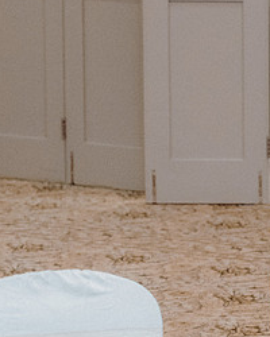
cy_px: 138
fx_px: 1848
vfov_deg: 10.4
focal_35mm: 185
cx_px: 375
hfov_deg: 8.2
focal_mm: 57
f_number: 3.5
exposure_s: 1/160
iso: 3200
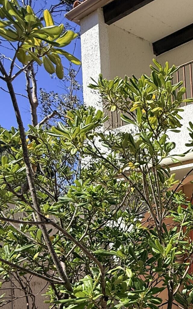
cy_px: 229
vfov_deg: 50.7
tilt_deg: +2.5
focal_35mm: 37
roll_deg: +3.3
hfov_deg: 29.0
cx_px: 241
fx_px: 311
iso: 50
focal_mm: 2.22
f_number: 2.2
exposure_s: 1/1961
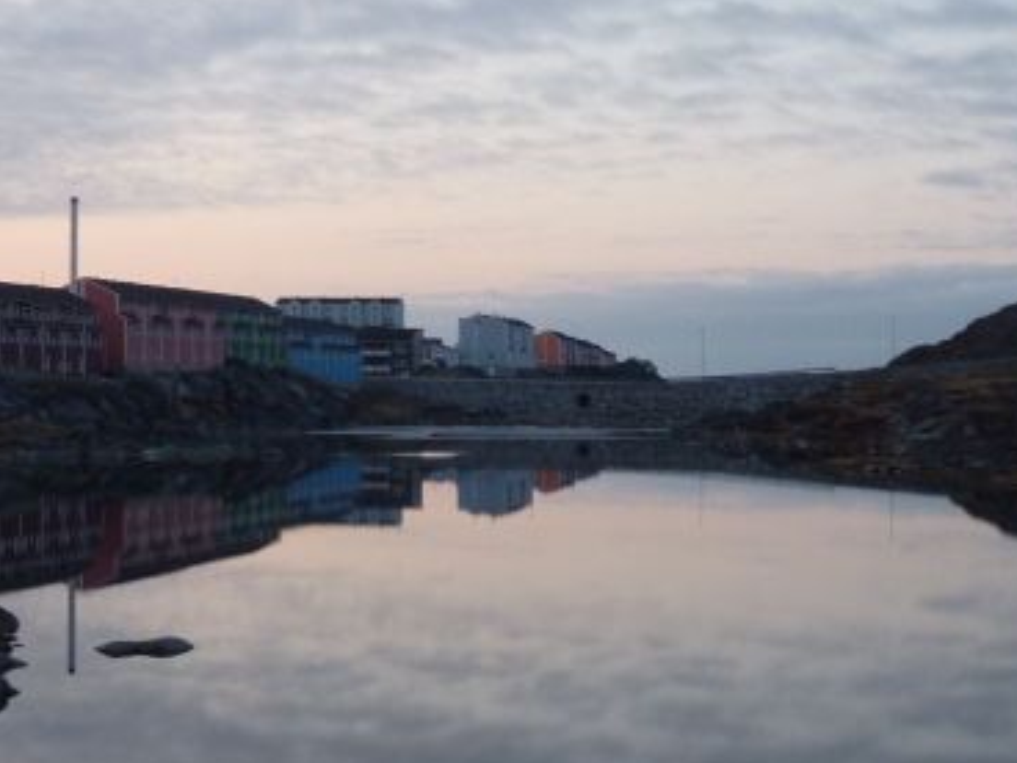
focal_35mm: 76
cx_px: 614
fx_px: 2233
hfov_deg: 25.6
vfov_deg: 19.4
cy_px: 415
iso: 100
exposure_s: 1/30
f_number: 3.5
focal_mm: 5.7
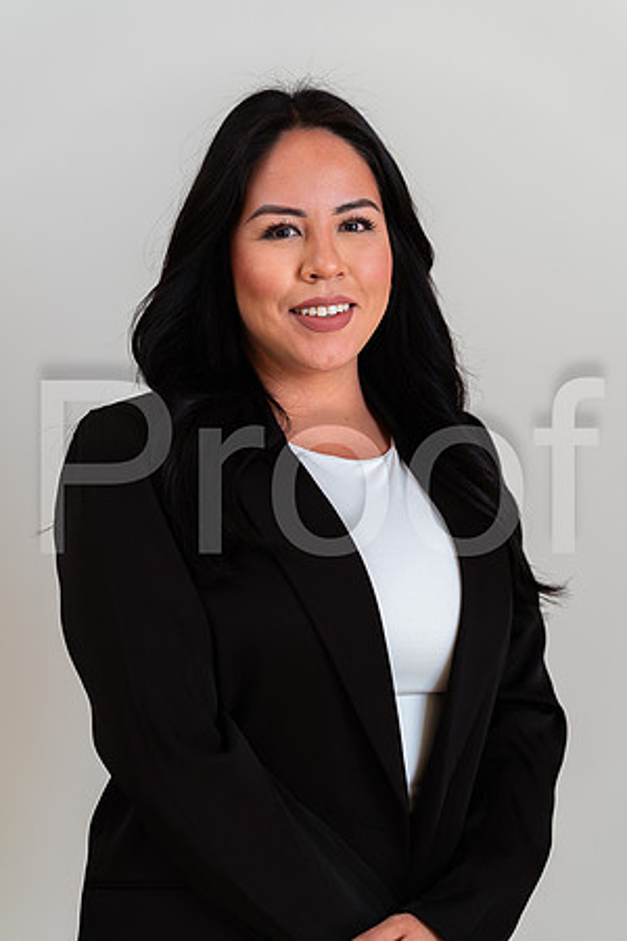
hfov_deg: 16.1
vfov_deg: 23.9
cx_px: 314
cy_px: 470
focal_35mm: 85
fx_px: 2220
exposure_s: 1/160
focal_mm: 85
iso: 50
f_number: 2.8
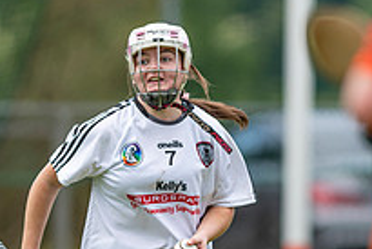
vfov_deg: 1.1
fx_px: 13143
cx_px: 178
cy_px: 268
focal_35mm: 1271
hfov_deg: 1.6
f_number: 2.8
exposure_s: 1/1000
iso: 110
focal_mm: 300
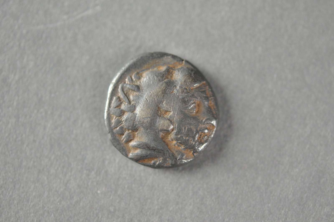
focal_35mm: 90
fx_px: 834
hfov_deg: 22.6
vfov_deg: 15.2
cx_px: 167
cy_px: 111
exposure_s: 1/25
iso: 200
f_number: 3.3
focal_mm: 60
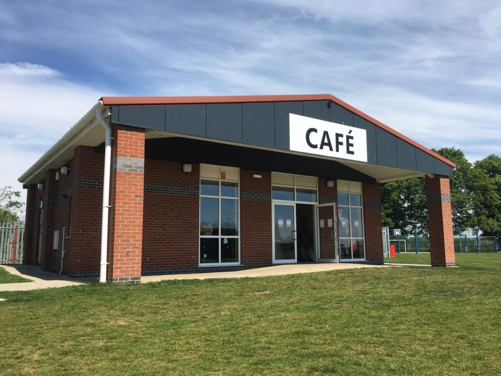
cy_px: 188
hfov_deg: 61.7
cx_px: 250
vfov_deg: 48.2
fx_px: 420
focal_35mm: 29
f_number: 2.2
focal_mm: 4.15
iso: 25
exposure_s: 1/1748
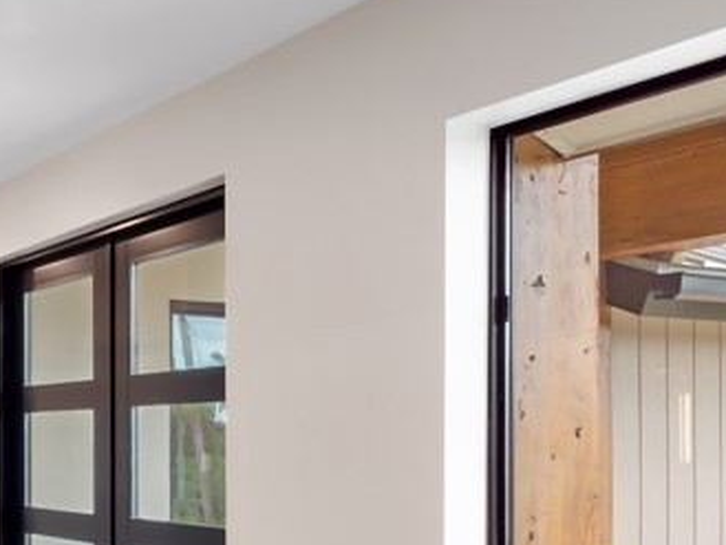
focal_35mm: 56
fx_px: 1175
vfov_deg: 25.5
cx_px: 11
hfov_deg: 31.9
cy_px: 463
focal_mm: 9
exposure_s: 1/5
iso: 200
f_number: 7.1
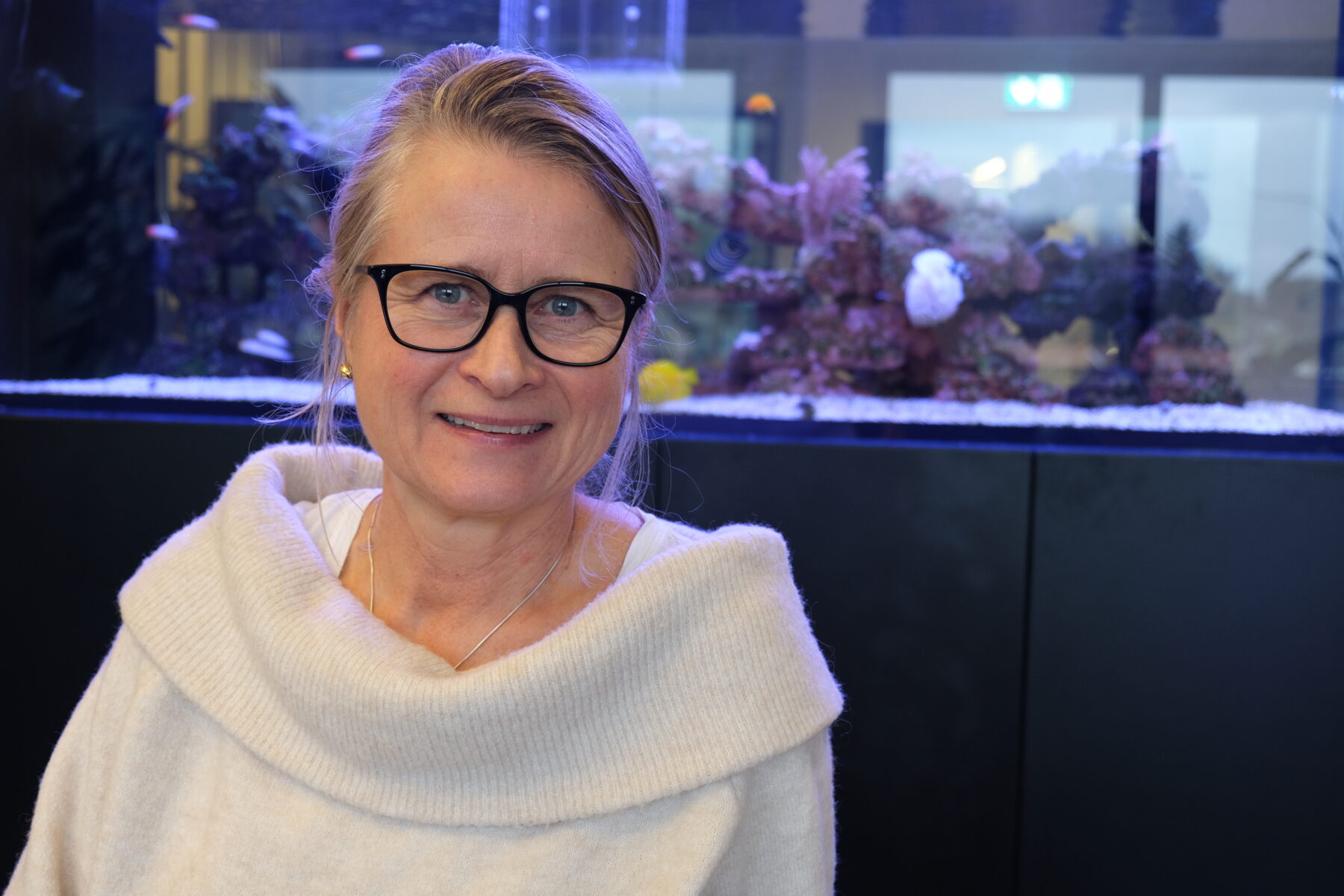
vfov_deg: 33.4
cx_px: 672
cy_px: 448
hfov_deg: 48.5
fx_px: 1493
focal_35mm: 40
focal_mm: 26.5
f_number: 3.2
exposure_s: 1/70
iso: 640
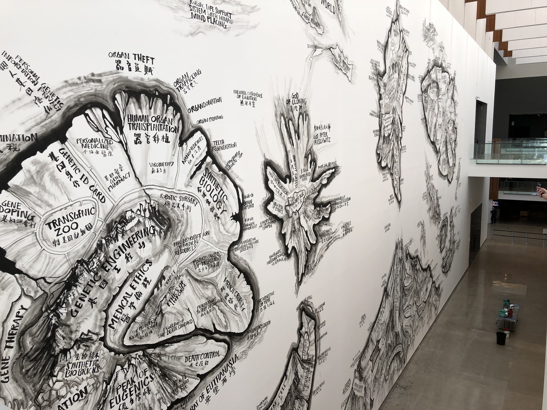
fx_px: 442
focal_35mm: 28
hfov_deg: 63.4
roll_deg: +1.0
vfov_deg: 49.7
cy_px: 205
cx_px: 274
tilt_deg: -7.9
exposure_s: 1/50
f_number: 1.8
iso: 25
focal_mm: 4
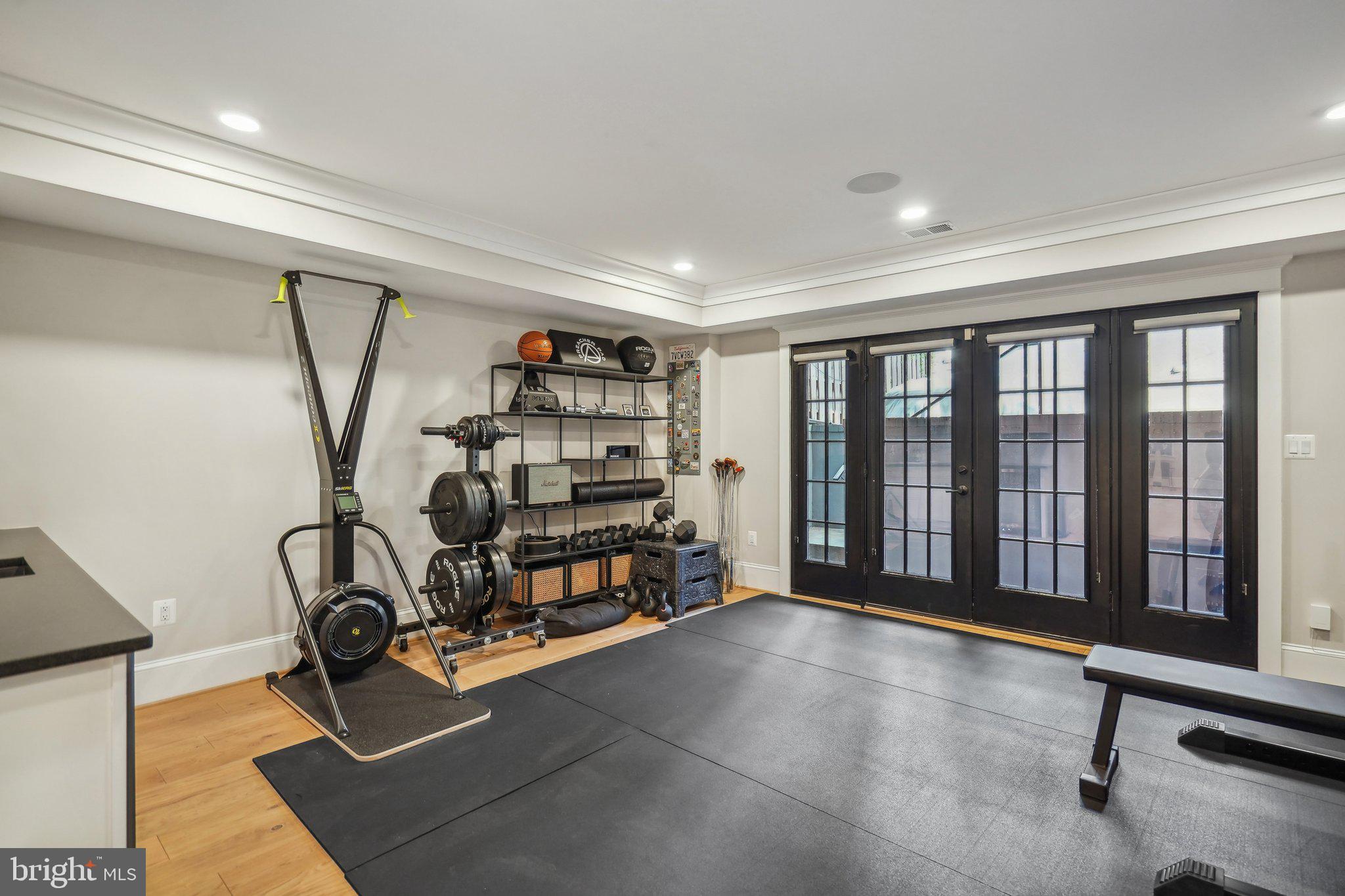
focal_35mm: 16
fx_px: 598
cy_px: 448
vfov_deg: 73.7
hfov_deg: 96.7
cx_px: 672
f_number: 4
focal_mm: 16
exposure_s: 1/10
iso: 500
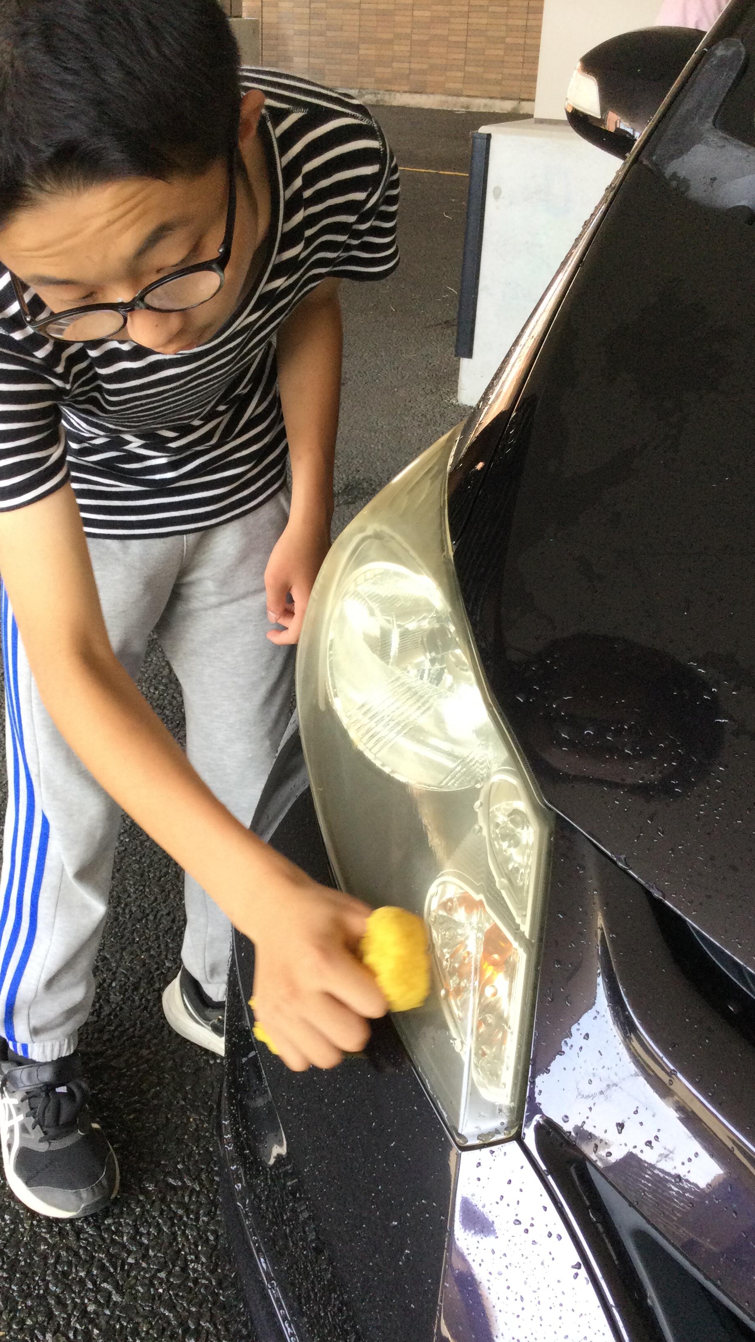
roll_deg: -1.8
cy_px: 668
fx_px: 1210
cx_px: 278
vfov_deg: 58.0
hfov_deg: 34.5
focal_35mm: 34
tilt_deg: -27.2
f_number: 2.4
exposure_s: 1/40
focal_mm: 3.3
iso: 32
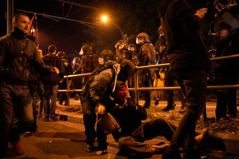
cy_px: 80
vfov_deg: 37.9
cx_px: 120
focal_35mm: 35
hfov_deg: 54.4
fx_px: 232
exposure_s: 1/80
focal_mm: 35
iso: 2500
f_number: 1.4
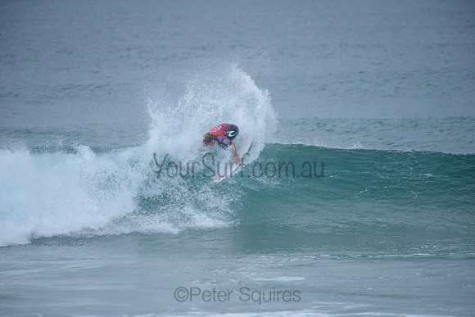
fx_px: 6598
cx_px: 238
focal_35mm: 500
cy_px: 158
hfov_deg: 4.1
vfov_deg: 2.8
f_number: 5.6
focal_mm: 500
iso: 500
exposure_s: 1/2000
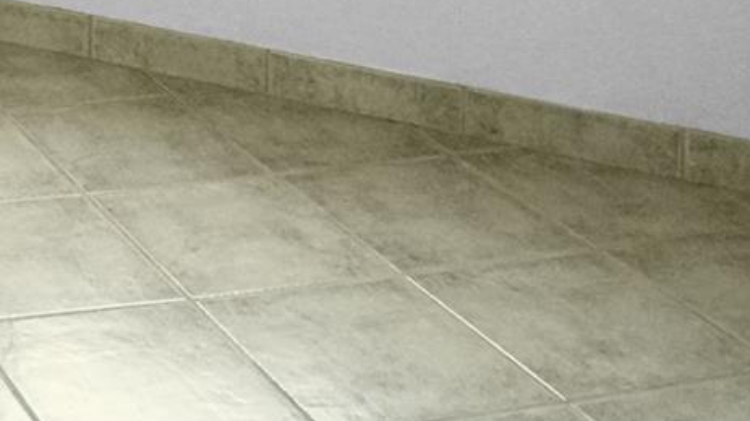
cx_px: -285
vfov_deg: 13.8
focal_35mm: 76
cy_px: -379
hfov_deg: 23.7
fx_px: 1511
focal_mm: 14
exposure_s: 1/800
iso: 1000
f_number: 5
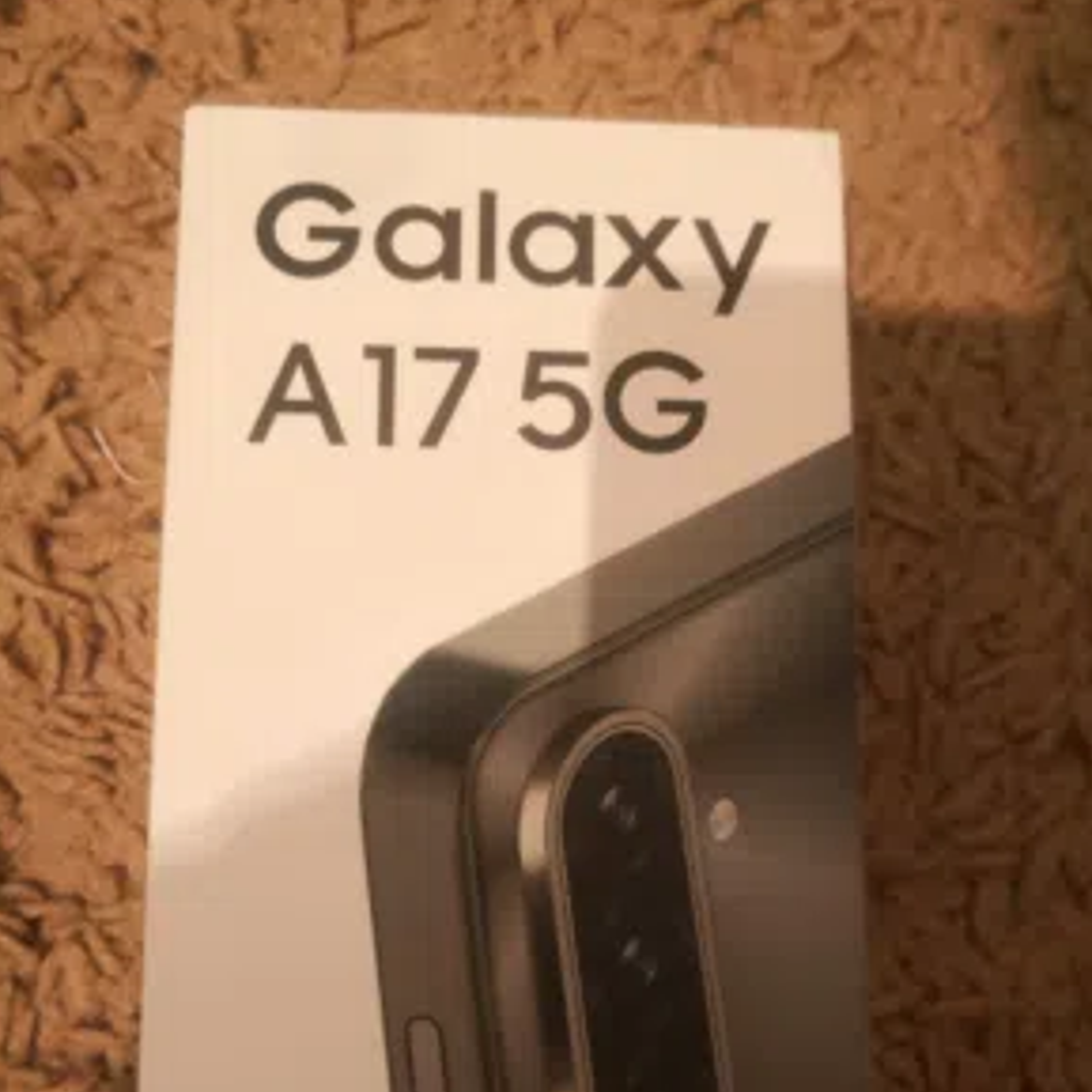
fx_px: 1178
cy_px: 699
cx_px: 559
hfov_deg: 49.7
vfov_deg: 49.1
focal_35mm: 33
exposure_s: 1/25
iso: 500
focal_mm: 3.95
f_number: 1.6
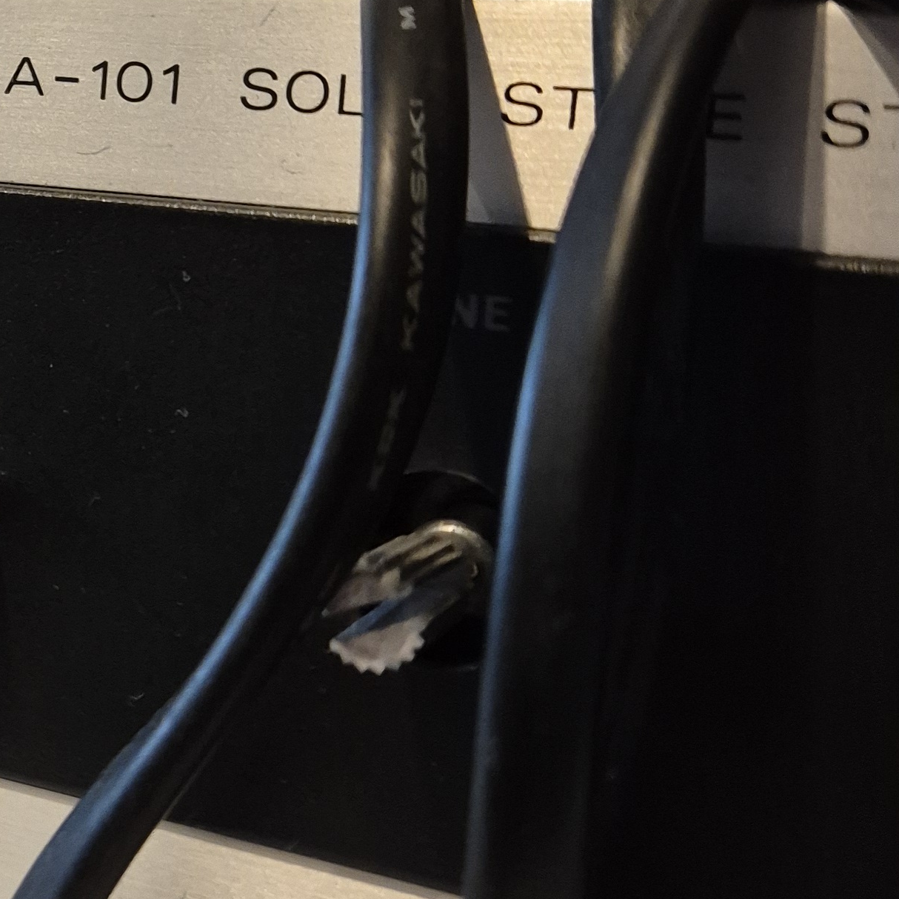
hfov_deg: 23.4
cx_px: -203
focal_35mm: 67
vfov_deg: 25.7
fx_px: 1969
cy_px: 358
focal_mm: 5.4
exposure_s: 1/100
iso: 800
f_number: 1.8
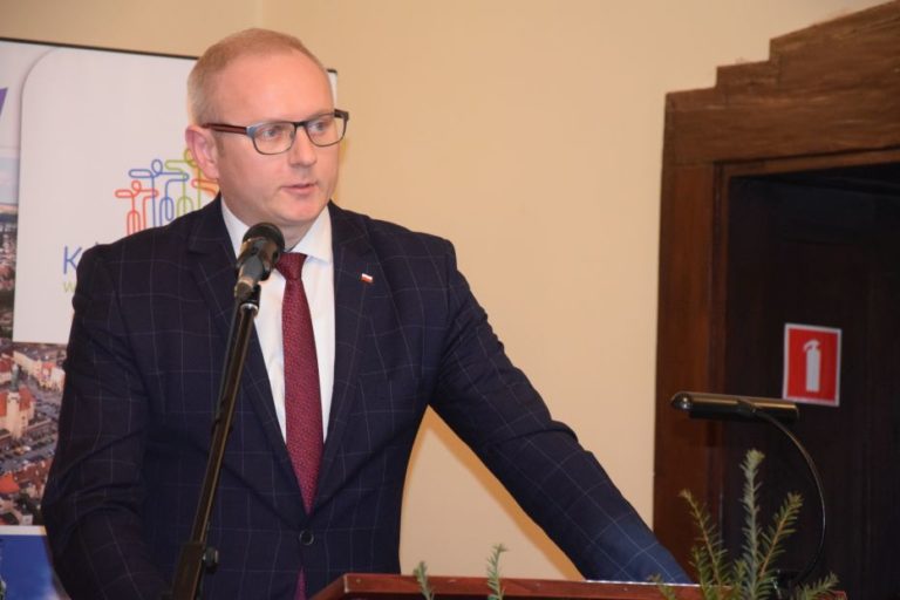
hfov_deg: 13.0
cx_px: 450
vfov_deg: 8.7
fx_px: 3937
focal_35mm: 158
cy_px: 300
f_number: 5.6
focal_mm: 105
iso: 3200
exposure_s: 1/60
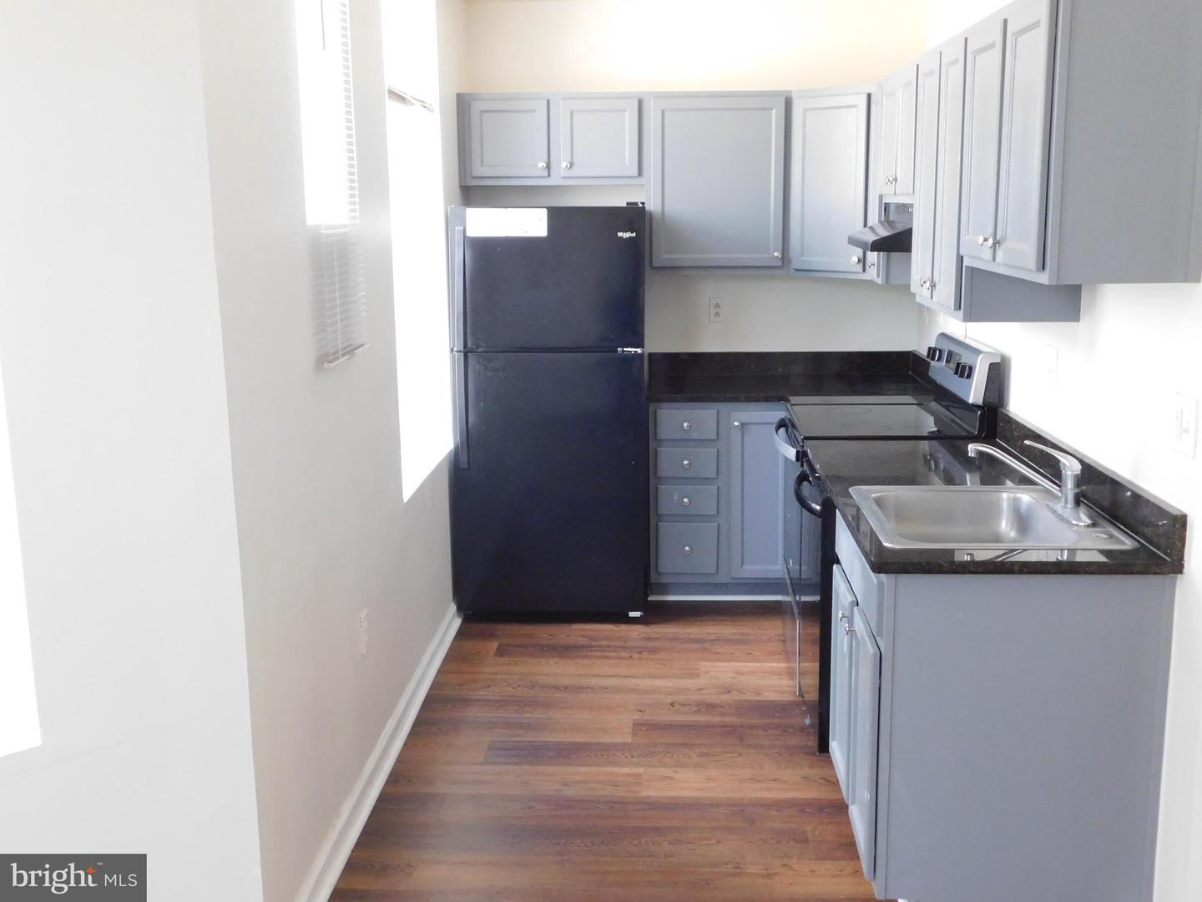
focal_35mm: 36
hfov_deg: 51.4
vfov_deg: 39.7
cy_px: 451
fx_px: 1250
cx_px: 601
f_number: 3.5
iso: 400
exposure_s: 1/25
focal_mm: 6.3
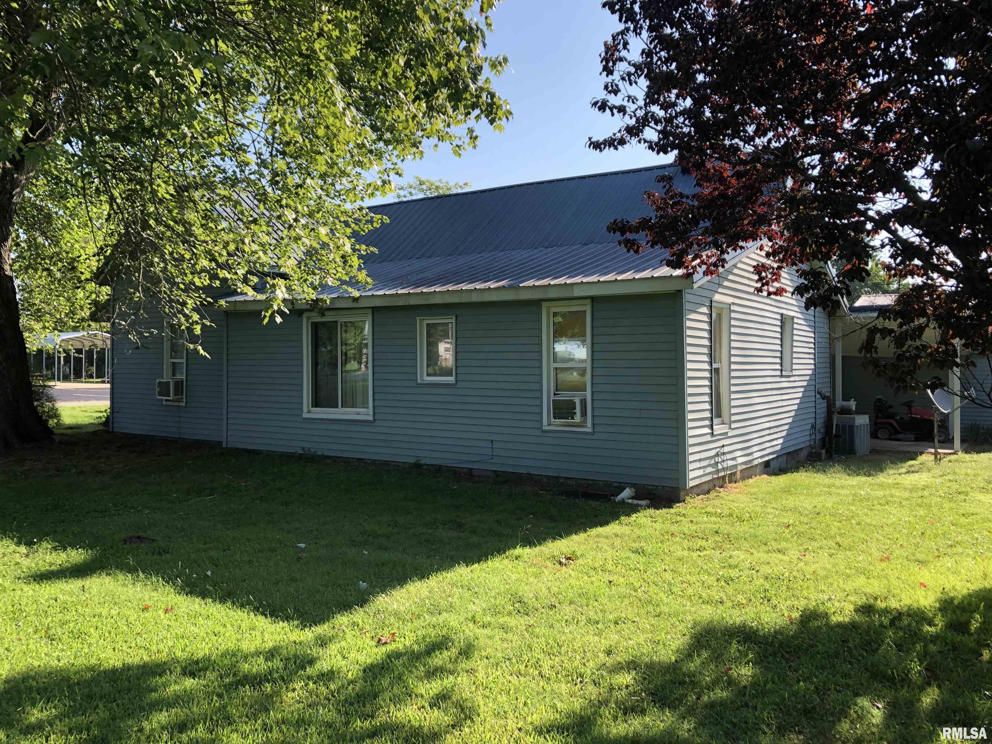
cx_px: 496
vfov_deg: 49.7
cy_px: 372
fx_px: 802
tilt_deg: -0.3
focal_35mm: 28
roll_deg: -0.6
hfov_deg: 63.4
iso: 20
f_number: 1.8
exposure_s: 1/516
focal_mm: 3.99
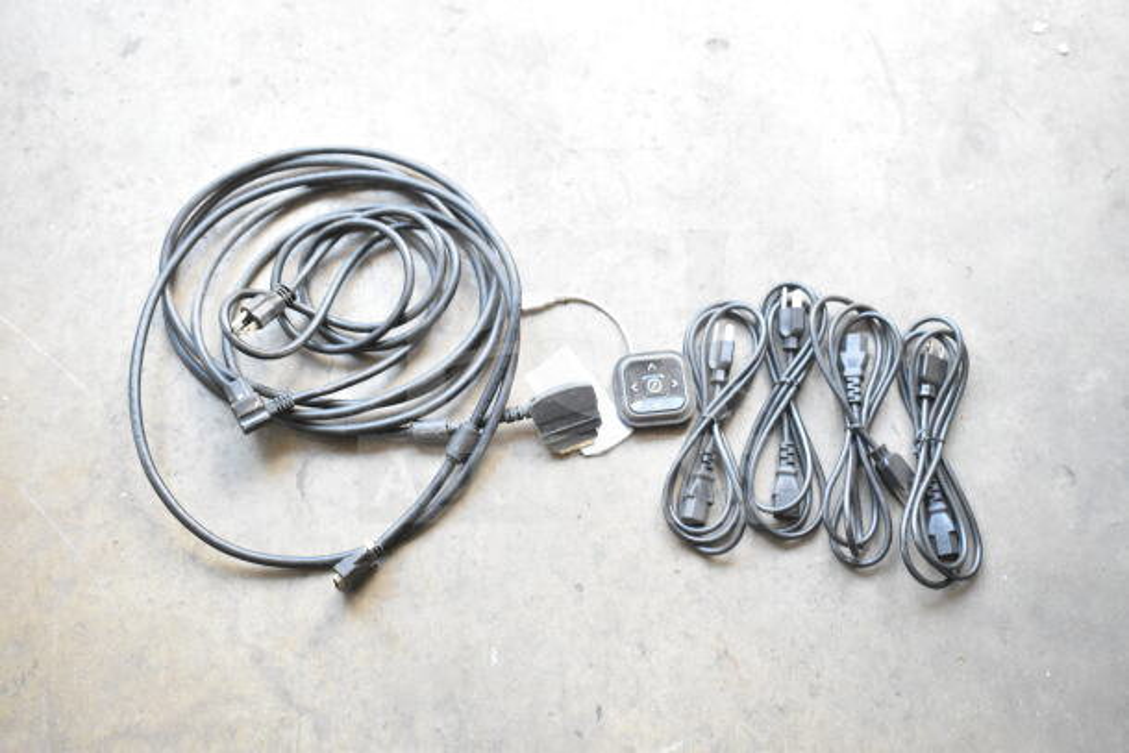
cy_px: 376
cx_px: 564
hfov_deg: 43.6
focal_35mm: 45
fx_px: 1411
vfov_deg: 29.9
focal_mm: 30
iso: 1600
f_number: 5.6
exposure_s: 1/125
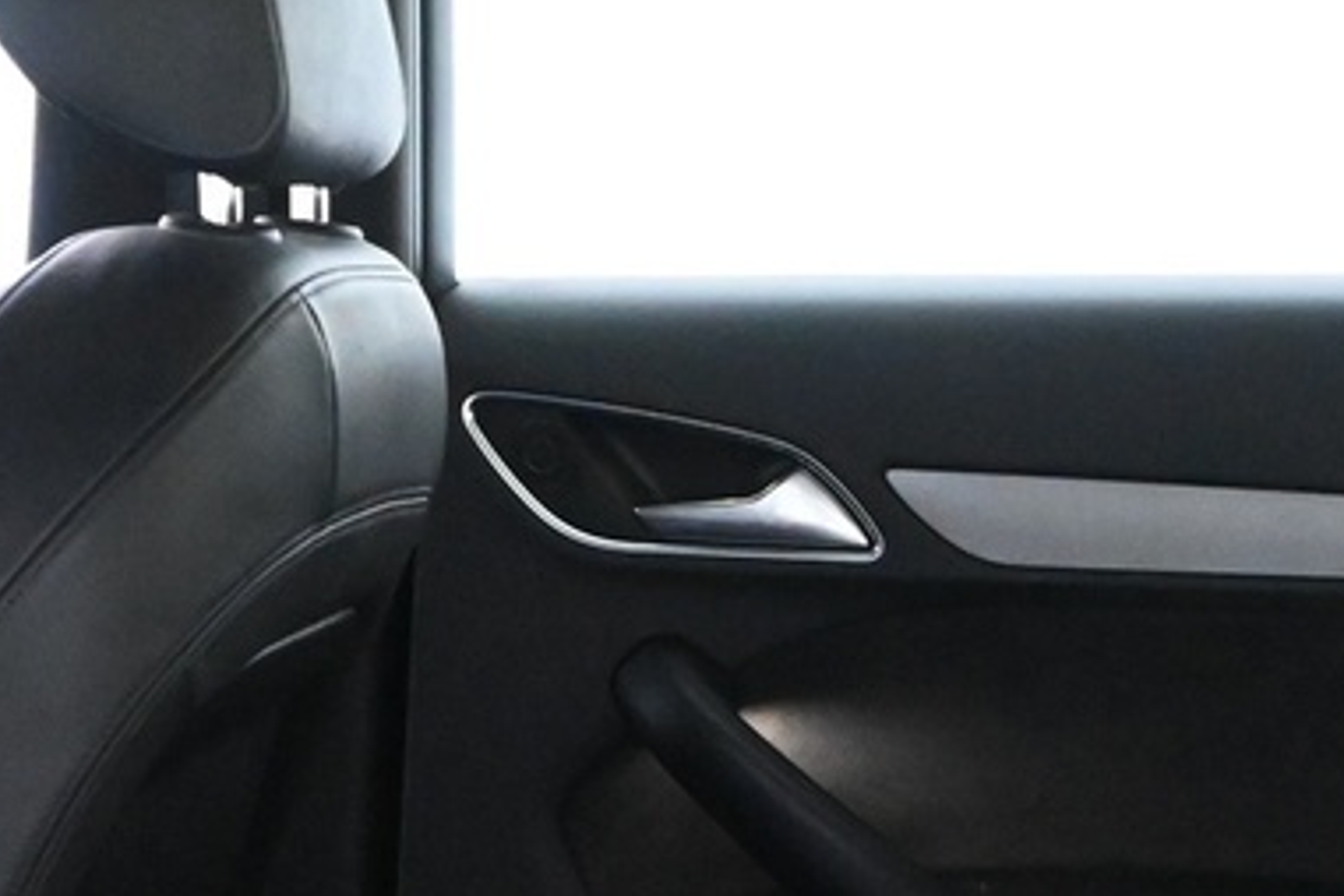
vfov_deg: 12.8
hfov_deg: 19.8
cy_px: 1319
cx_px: 1090
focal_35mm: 102
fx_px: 3808
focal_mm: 16
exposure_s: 1/30
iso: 6400
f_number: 4.5
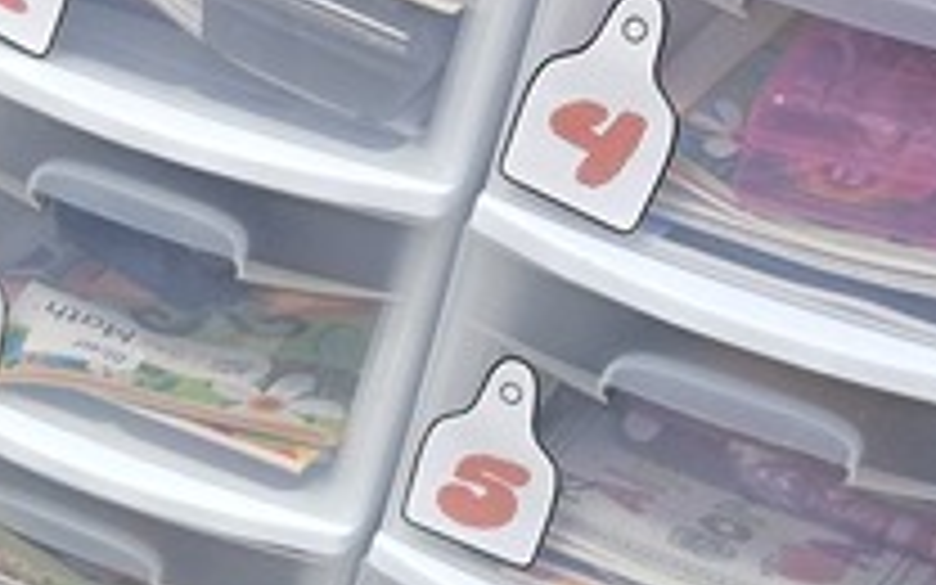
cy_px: 1485
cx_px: -688
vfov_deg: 9.5
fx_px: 3061
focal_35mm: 120
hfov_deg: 15.3
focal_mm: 6.3
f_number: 1.7
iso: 250
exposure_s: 1/60
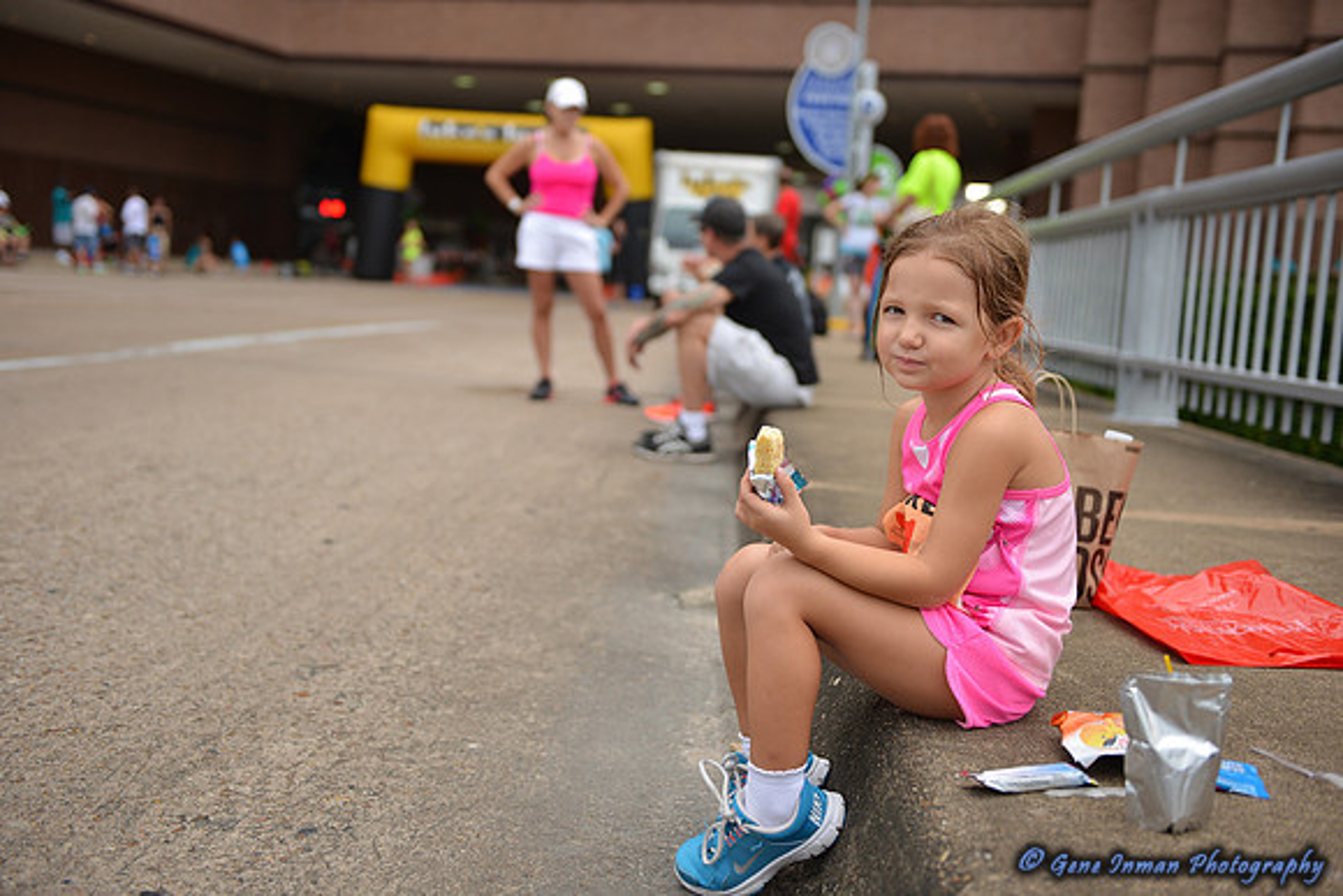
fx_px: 1493
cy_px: 448
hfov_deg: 48.4
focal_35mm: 40
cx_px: 672
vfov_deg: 33.4
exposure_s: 1/250
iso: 100
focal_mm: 40
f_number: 2.8
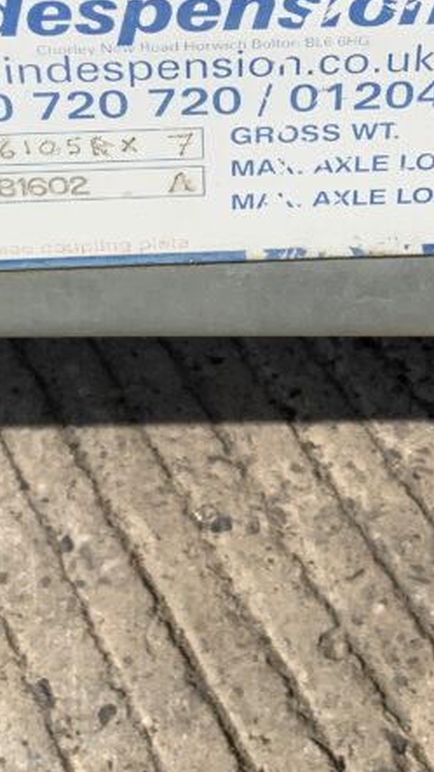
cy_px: 162
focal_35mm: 73
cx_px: 300
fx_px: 1494
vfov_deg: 28.4
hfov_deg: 16.5
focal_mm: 3
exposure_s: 1/2801
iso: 20
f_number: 1.8
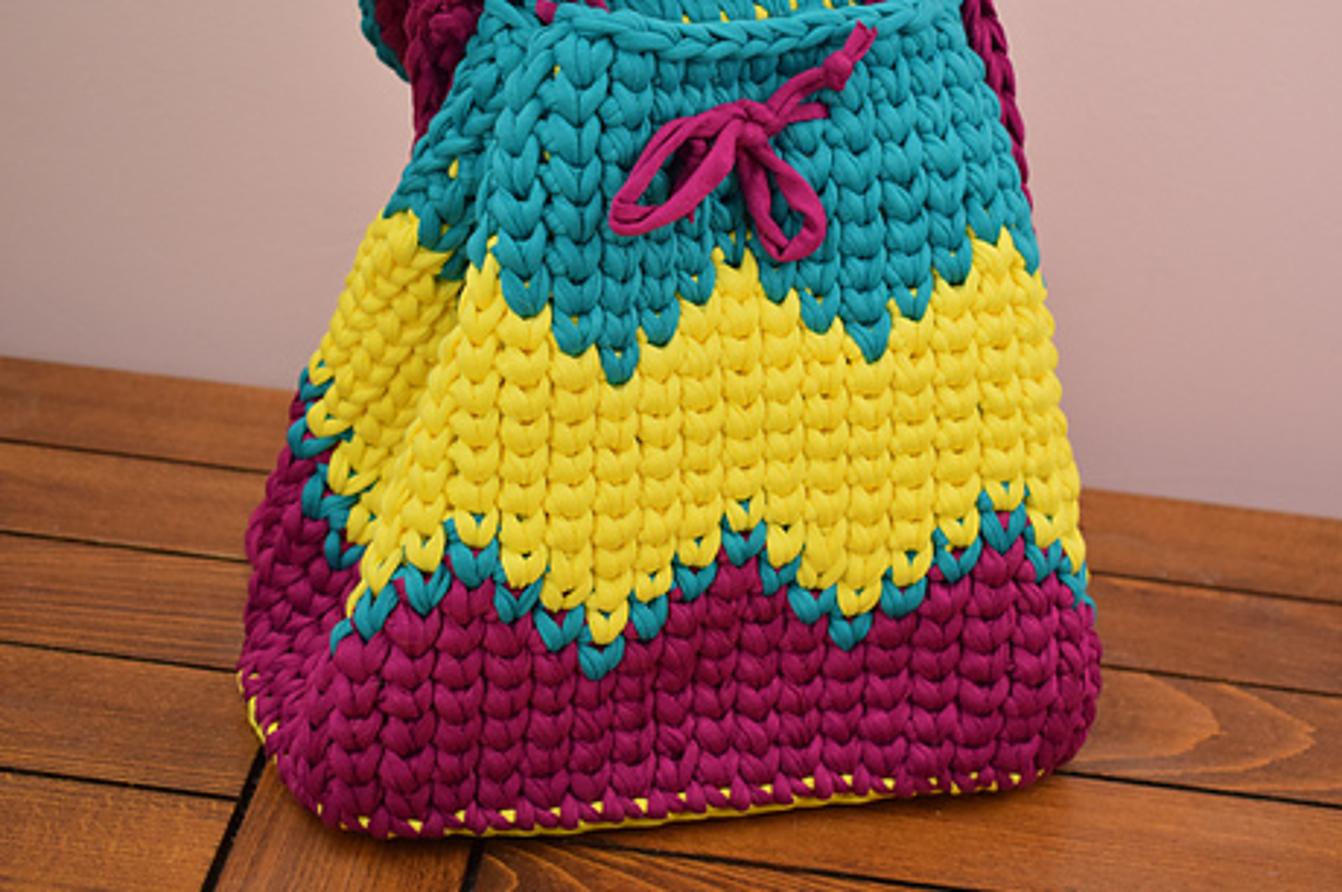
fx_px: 2309
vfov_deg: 21.9
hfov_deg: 32.4
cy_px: 462
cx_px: 683
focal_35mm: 62
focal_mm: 38
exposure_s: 1/400
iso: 640
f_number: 4.8
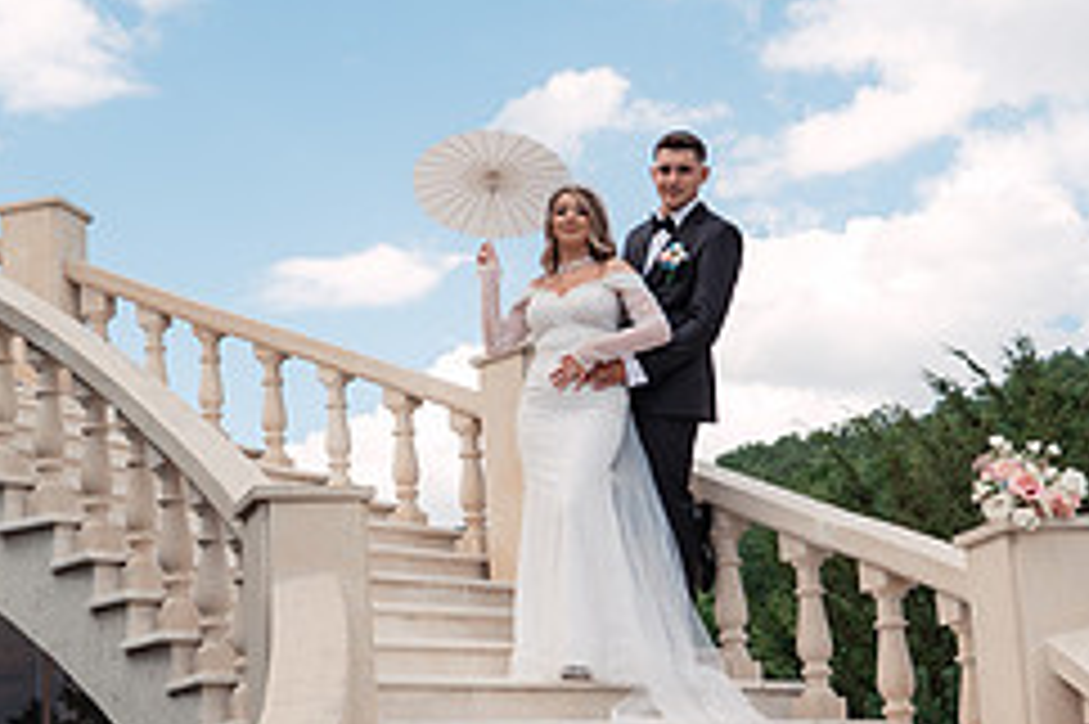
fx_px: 2025
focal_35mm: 67
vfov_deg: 20.1
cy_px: 535
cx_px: 279
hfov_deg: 29.6
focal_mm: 28
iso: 160
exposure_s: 1/640
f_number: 4
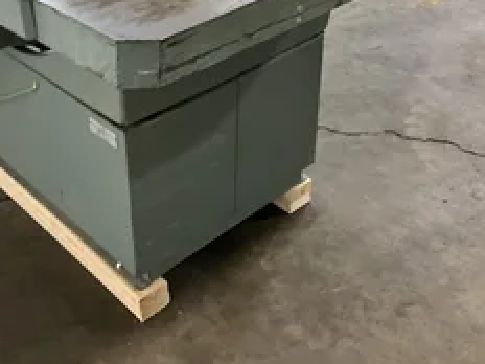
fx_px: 701
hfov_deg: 37.8
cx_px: 167
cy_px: 73
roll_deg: +1.8
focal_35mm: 50
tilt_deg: -30.7
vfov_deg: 28.5
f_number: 1.8
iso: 400
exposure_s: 1/30
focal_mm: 3
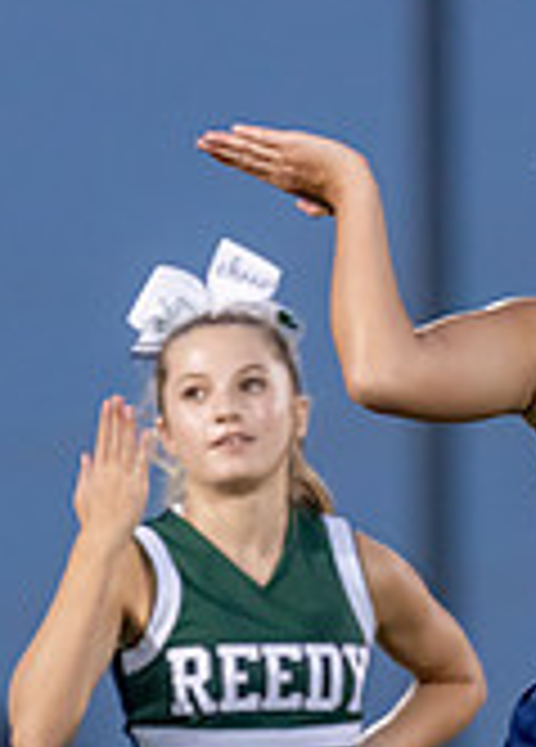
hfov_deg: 1.7
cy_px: 853
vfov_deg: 2.4
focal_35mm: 847
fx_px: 18008
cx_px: 269
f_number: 2.8
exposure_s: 1/1000
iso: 1250
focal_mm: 176
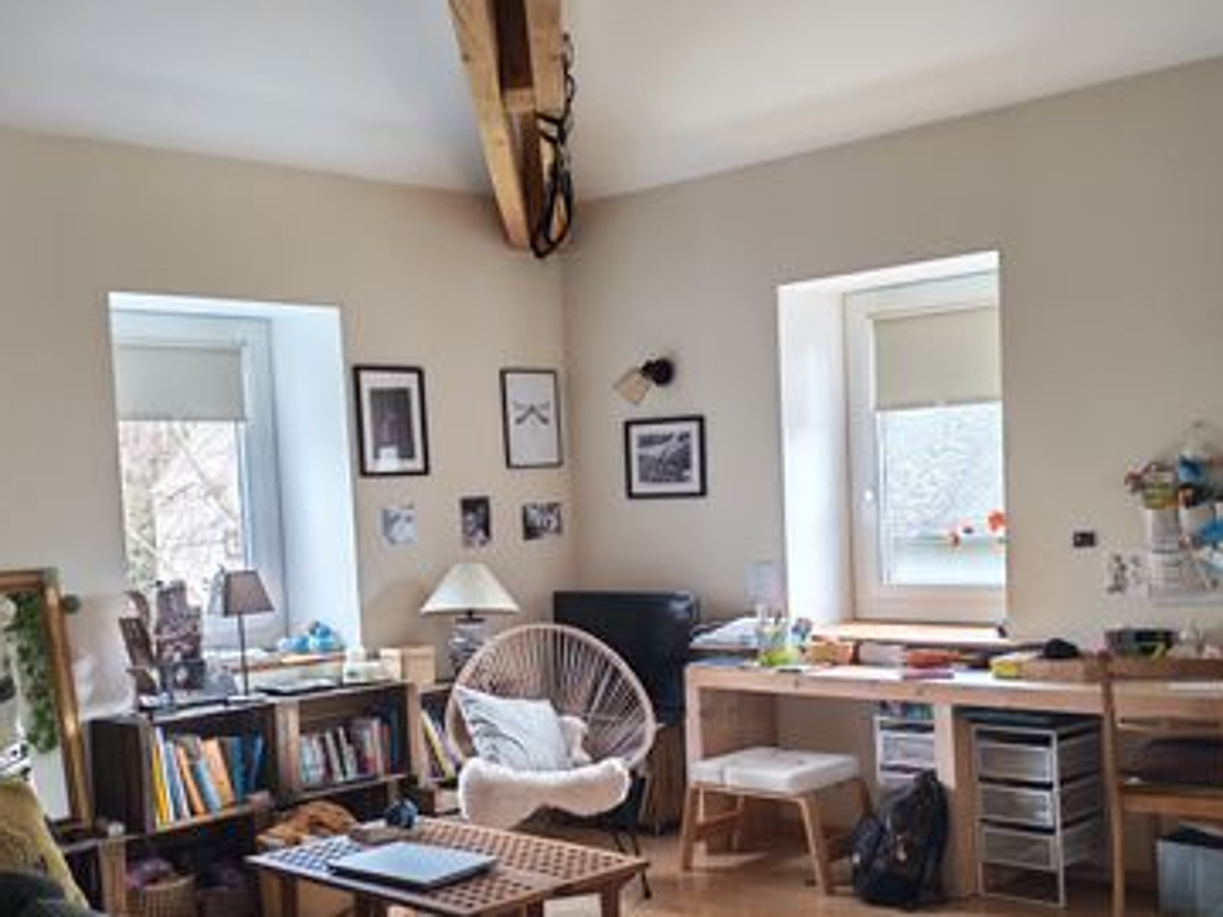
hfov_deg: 42.1
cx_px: 622
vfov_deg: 32.1
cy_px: 567
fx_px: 1590
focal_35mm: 45
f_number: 1.9
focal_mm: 6.12
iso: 400
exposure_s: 1/100
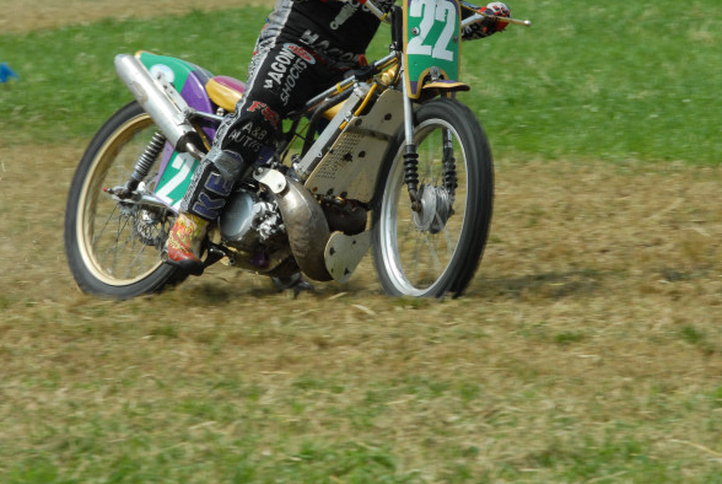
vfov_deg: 3.4
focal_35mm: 408
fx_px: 8195
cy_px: 157
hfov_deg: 5.0
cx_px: 368
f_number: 13
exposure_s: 1/320
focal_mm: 200
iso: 400
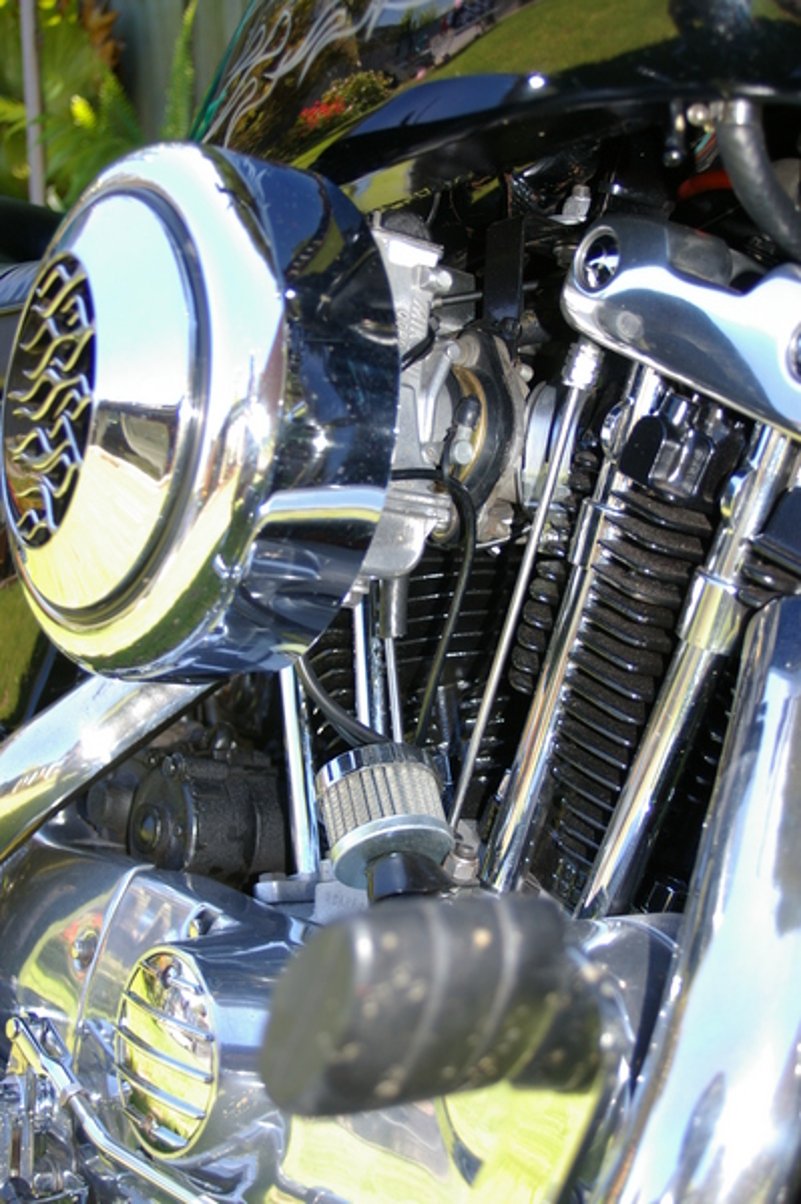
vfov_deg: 41.1
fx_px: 1605
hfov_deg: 28.0
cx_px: 400
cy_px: 602
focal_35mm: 48
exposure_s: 1/125
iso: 200
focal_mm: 32
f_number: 4.5
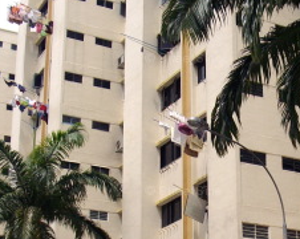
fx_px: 780
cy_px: 193
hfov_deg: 21.5
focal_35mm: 88
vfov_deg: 17.3
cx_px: 244
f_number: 5.6
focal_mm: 6.2
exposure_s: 1/400
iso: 80
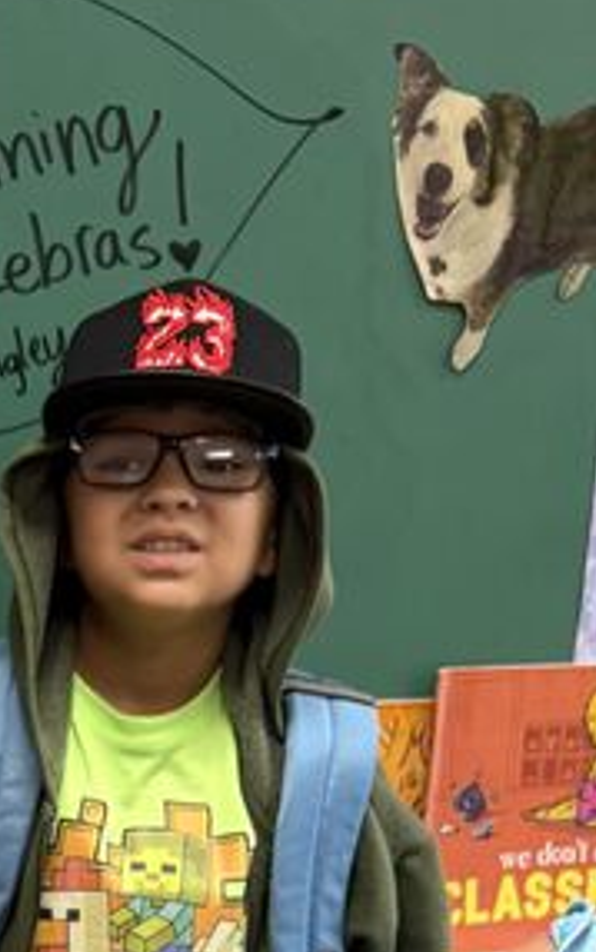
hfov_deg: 13.9
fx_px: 2363
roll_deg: -0.7
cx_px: -147
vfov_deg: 20.3
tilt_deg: -20.6
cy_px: 1335
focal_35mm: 91
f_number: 1.78
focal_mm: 6.76
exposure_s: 1/60
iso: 200
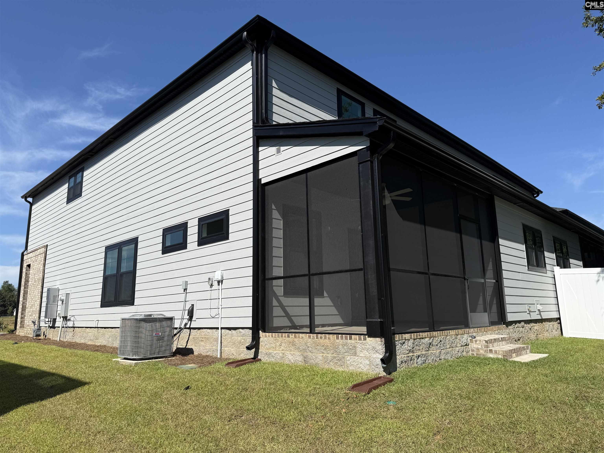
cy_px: 226
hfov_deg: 71.6
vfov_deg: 56.8
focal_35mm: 24
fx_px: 419
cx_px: 302
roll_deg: +1.0
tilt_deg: +11.7
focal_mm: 6.76
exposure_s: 1/5714
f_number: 1.78
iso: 80
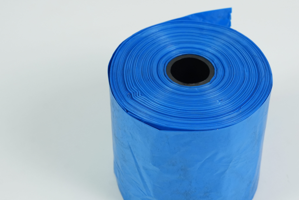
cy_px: 105
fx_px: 772
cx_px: 196
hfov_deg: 21.8
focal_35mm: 93
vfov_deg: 14.7
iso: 1600
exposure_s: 1/320
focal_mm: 50
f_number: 8
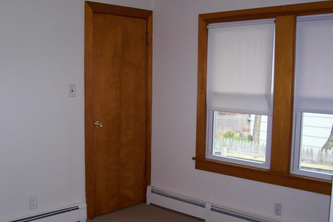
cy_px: 123
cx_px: 136
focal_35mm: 45
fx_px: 416
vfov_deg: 29.8
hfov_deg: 43.4
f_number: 2.7
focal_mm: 5.6
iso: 140
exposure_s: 1/112
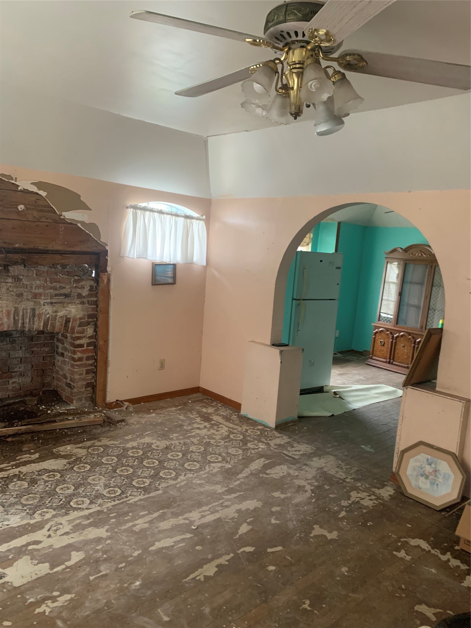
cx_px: 236
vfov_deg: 67.3
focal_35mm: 26
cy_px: 314
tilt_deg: -8.7
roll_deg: -4.3
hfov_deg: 53.1
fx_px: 472
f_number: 1.8
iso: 320
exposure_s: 1/60
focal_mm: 4.25
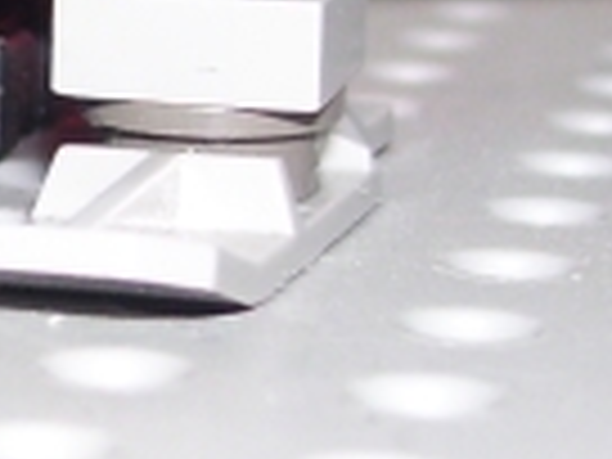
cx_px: -270
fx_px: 3836
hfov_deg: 8.9
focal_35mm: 217
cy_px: 153
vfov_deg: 6.8
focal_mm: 6
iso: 80
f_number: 2.7
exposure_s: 1/60
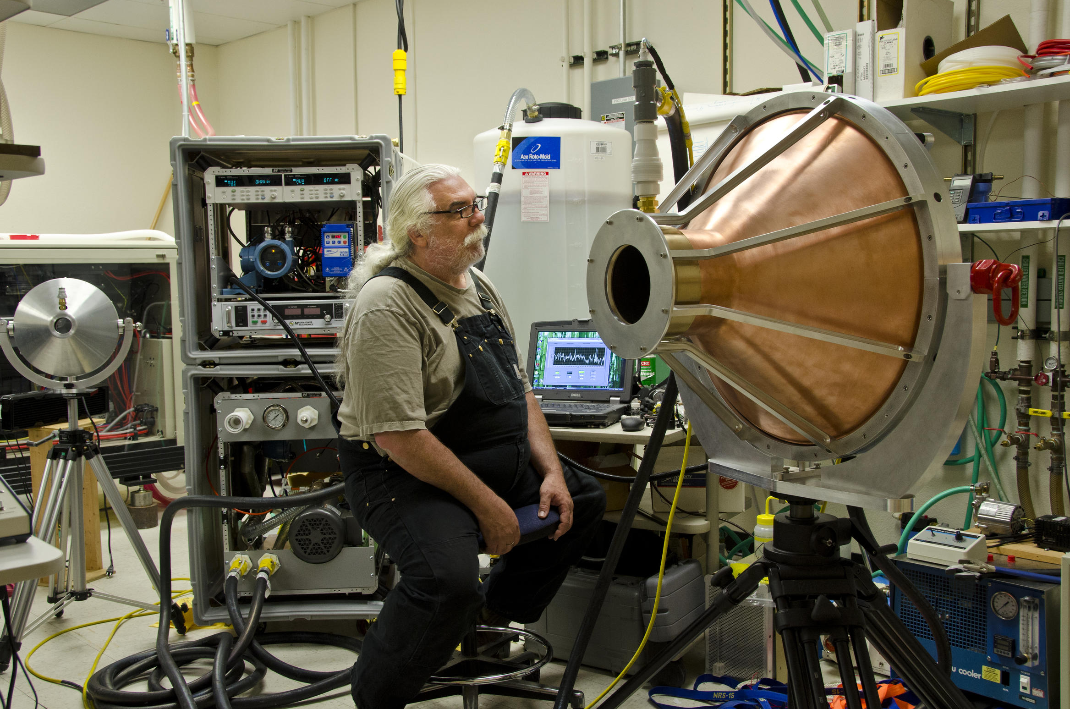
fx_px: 1098
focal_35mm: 37
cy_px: 352
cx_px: 528
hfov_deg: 52.0
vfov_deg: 35.8
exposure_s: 1/30
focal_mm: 24
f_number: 6.7
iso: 500
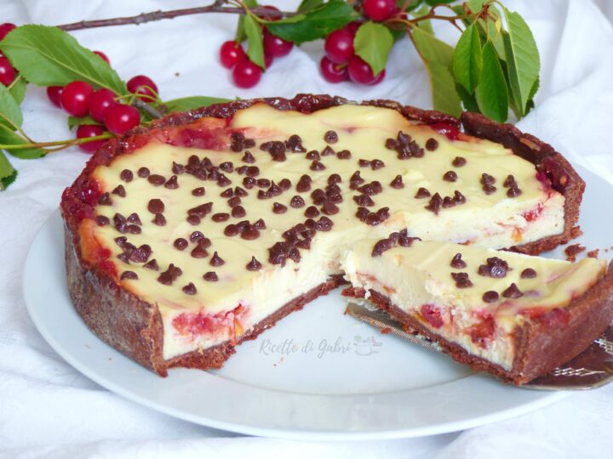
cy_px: 230
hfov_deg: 18.4
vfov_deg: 13.8
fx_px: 1895
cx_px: 306
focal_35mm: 107
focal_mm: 19.2
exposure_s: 1/60
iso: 100
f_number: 2.8
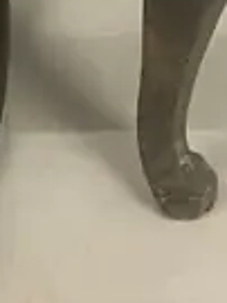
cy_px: -429
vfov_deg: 8.5
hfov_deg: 6.8
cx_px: -216
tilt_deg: -23.6
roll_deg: -0.5
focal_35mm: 212
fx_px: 1857
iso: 160
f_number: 1.8
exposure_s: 1/50
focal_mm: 3.99
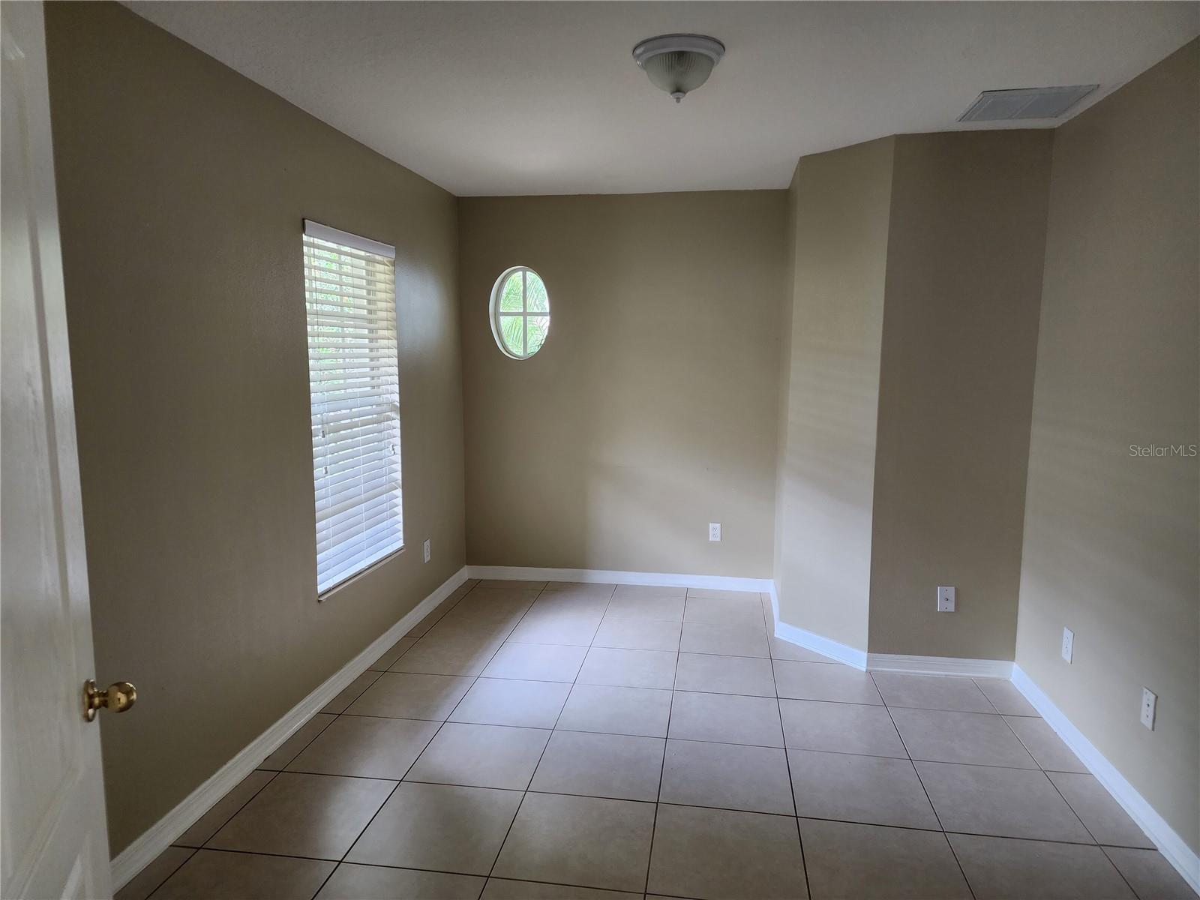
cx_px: 600
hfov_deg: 73.9
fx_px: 797
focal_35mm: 23
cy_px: 450
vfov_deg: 58.9
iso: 250
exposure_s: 1/100
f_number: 1.8
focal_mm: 6.4
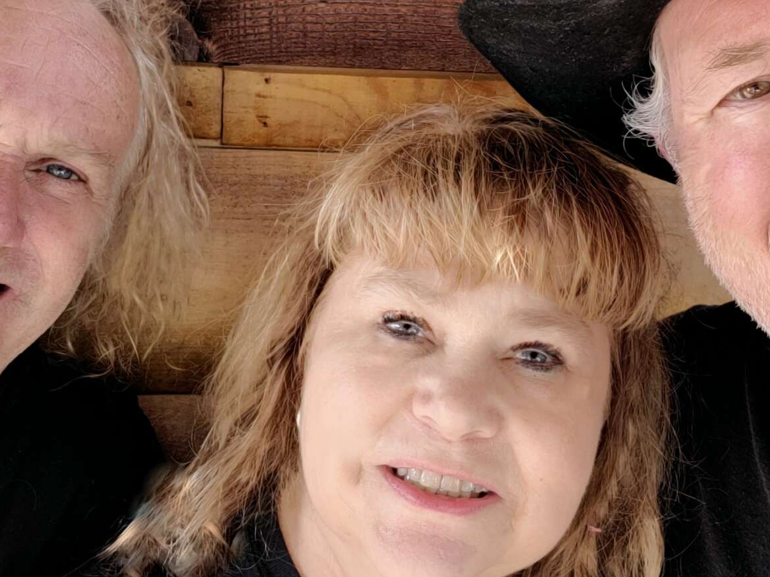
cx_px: 411
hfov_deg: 34.9
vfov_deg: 26.2
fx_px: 1223
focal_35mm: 55
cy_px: 149
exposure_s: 1/124
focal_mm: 3.3
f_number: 2.2
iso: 50
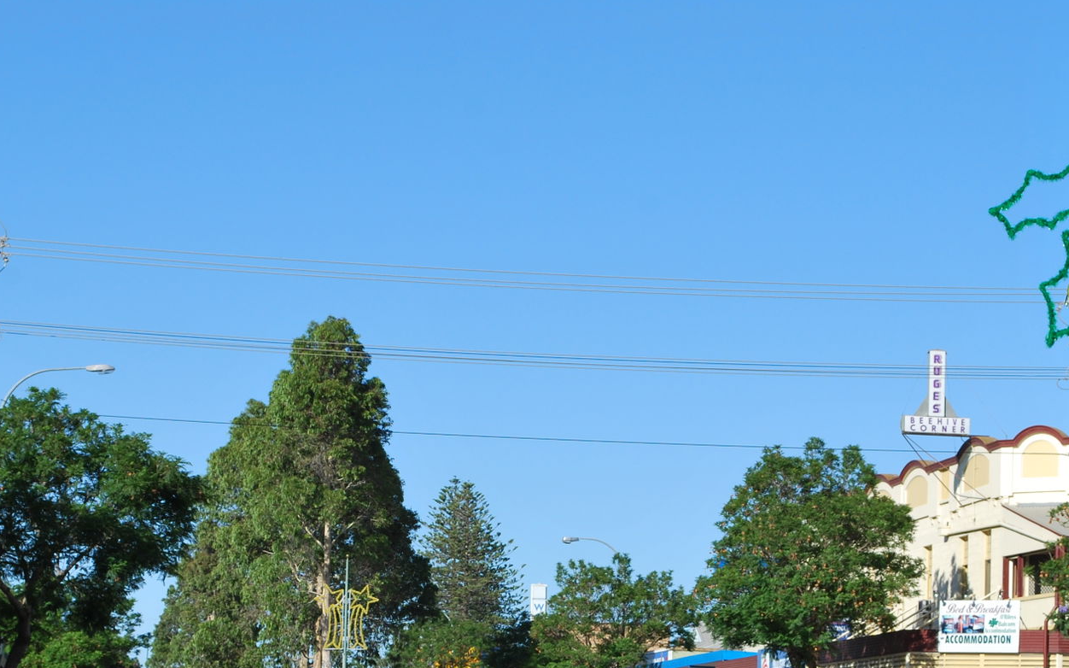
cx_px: 496
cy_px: 545
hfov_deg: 19.3
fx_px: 3146
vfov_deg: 12.1
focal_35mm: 108
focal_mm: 46
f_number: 10
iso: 125
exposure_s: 1/250
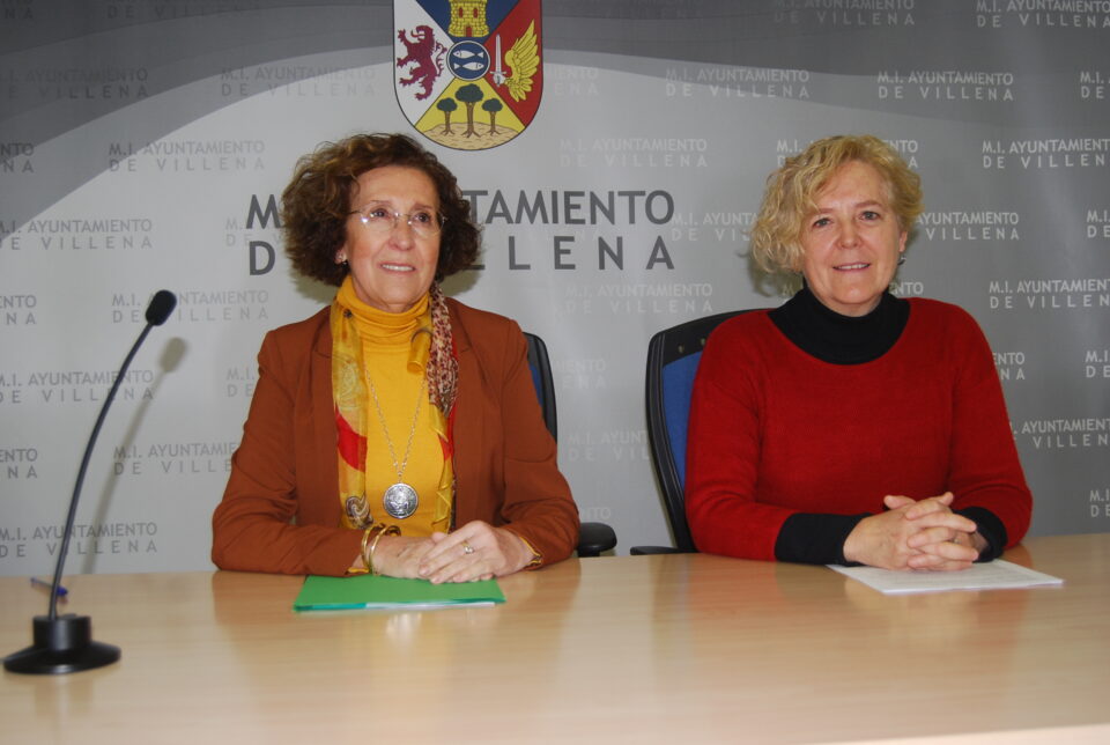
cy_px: 372
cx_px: 555
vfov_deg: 34.3
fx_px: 1205
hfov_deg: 49.5
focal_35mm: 39
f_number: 4
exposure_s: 1/60
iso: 200
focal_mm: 26
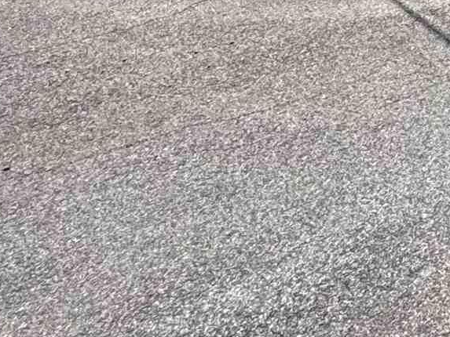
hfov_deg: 19.1
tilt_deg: +8.8
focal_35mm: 75
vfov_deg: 14.0
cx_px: 831
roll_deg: +1.3
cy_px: -459
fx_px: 975
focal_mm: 2.22
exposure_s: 1/1034
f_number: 2.2
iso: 50
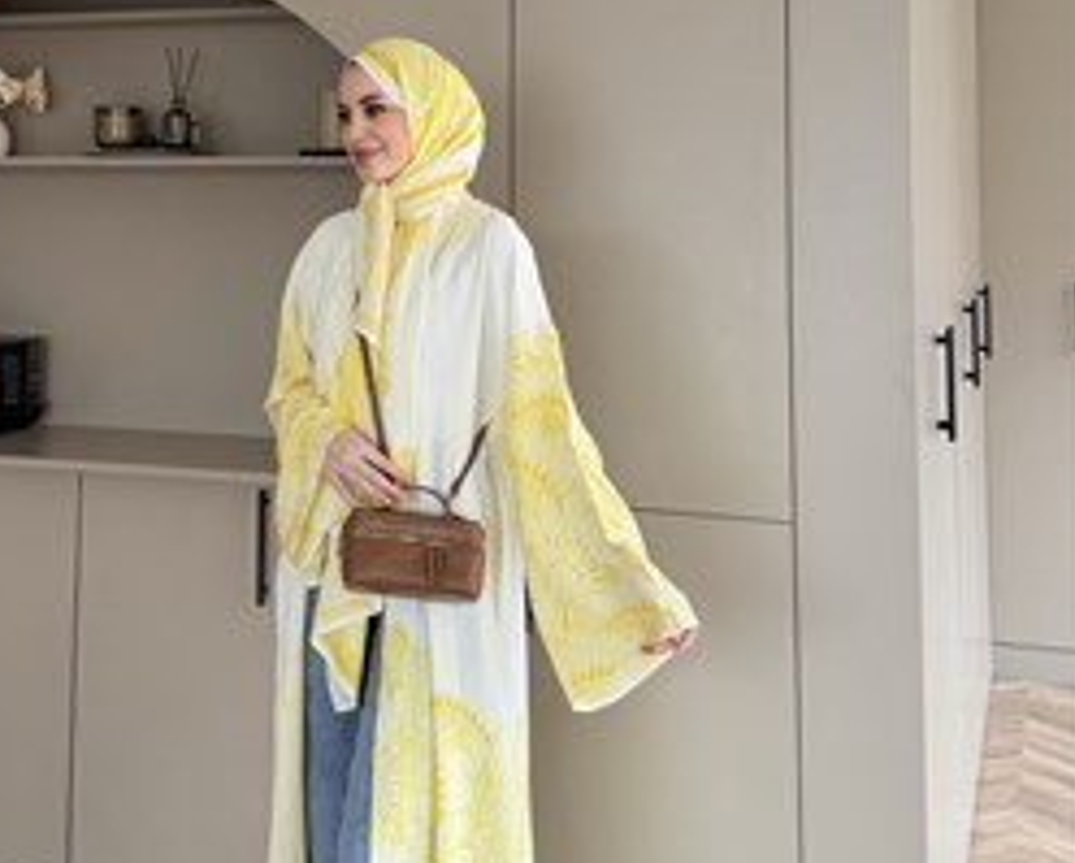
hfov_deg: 46.4
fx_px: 1242
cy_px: 527
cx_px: 412
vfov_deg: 38.1
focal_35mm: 39
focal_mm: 6.76
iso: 100
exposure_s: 1/121
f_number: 1.78
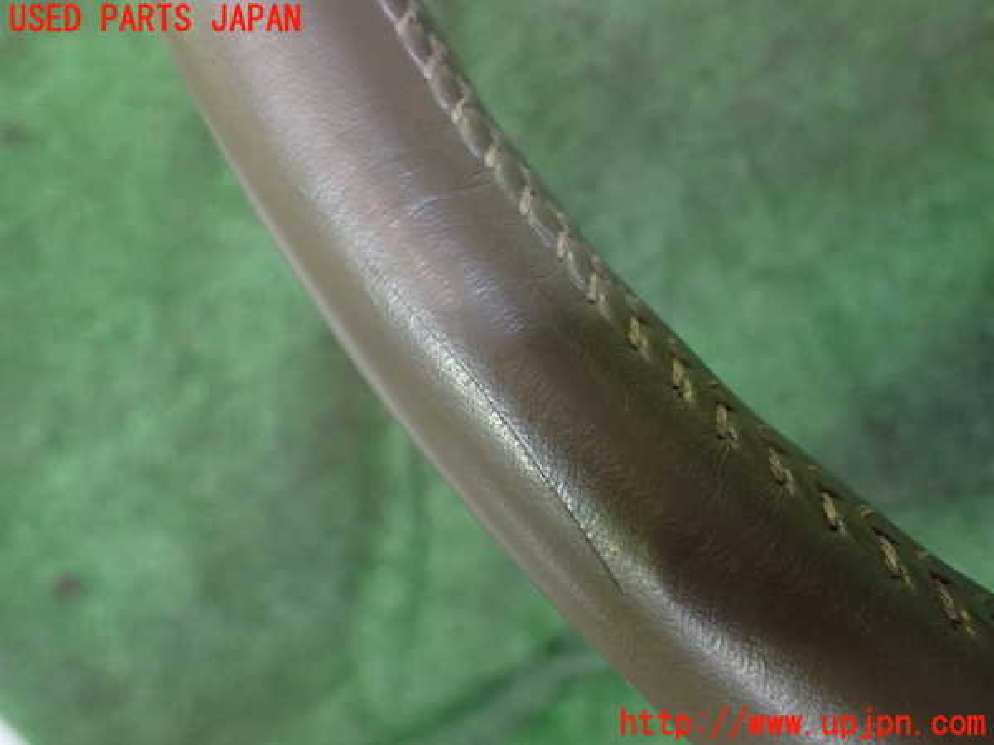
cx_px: 497
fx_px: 861
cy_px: 372
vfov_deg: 46.8
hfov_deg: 60.0
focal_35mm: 30
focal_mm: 5.4
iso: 800
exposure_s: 1/40
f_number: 2.3
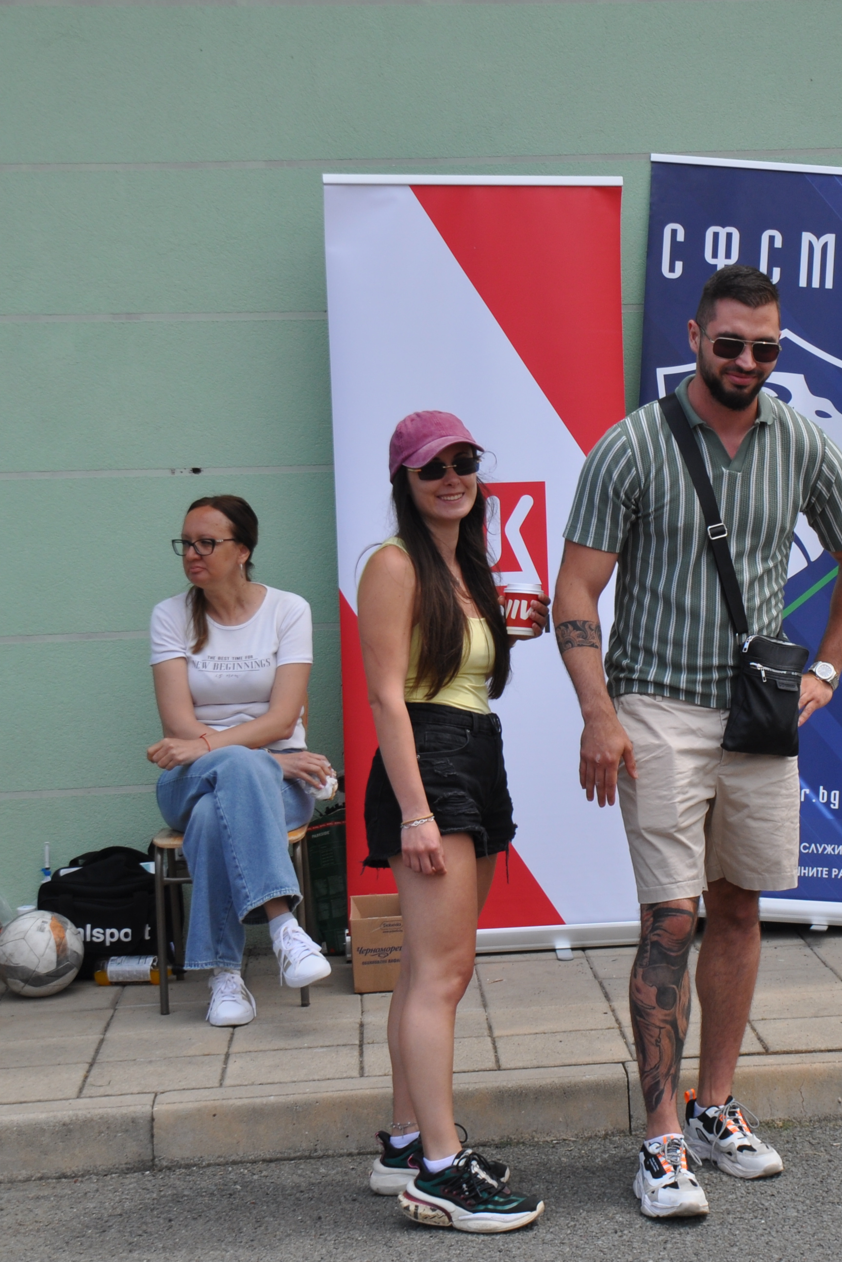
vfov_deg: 25.7
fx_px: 2771
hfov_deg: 17.1
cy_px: 606
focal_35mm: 79
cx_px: 692
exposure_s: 1/250
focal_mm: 32
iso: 200
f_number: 8
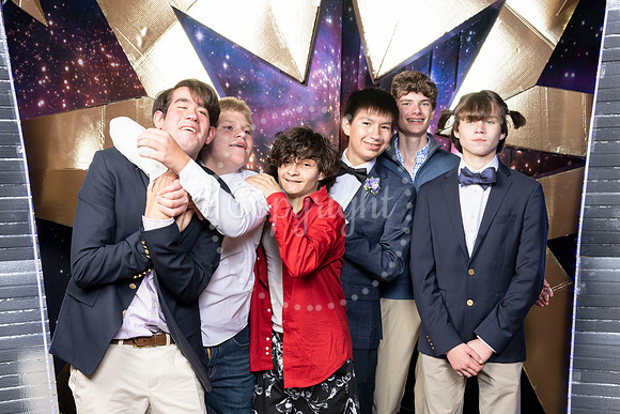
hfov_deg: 43.8
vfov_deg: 30.0
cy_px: 234
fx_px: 771
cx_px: 322
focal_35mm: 45
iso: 320
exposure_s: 1/160
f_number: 9
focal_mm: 37
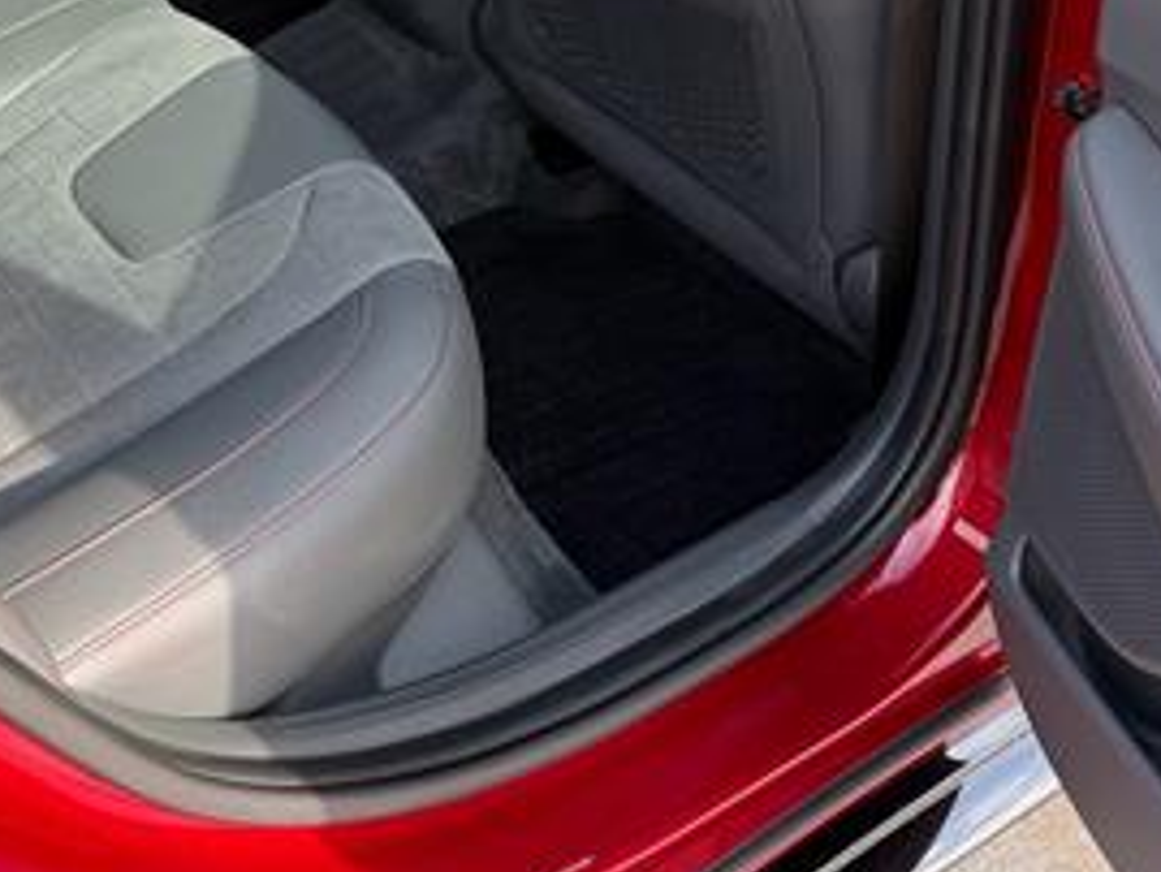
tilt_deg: -28.6
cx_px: 527
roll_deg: -2.3
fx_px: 1913
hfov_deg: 33.7
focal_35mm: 57
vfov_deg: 24.6
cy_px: 17
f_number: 1.78
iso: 80
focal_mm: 6.76
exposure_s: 1/284
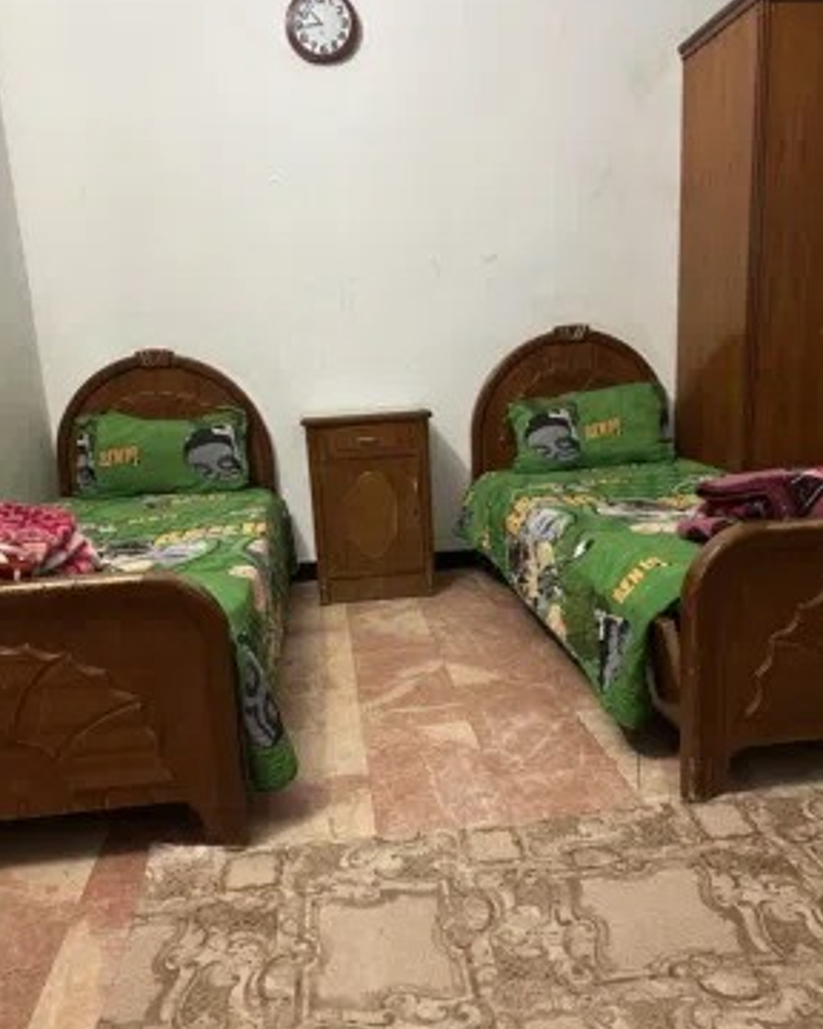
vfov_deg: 65.9
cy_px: 552
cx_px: 400
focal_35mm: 26
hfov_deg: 54.9
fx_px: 792
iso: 800
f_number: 1.78
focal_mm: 6.86
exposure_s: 1/50
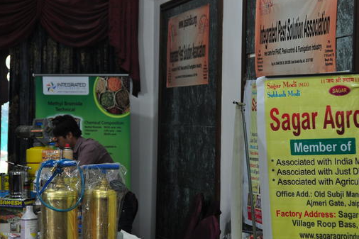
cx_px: 209
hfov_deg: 17.7
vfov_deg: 11.8
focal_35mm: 116
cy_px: 138
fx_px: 1152
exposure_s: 1/40
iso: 800
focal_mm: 65
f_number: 5
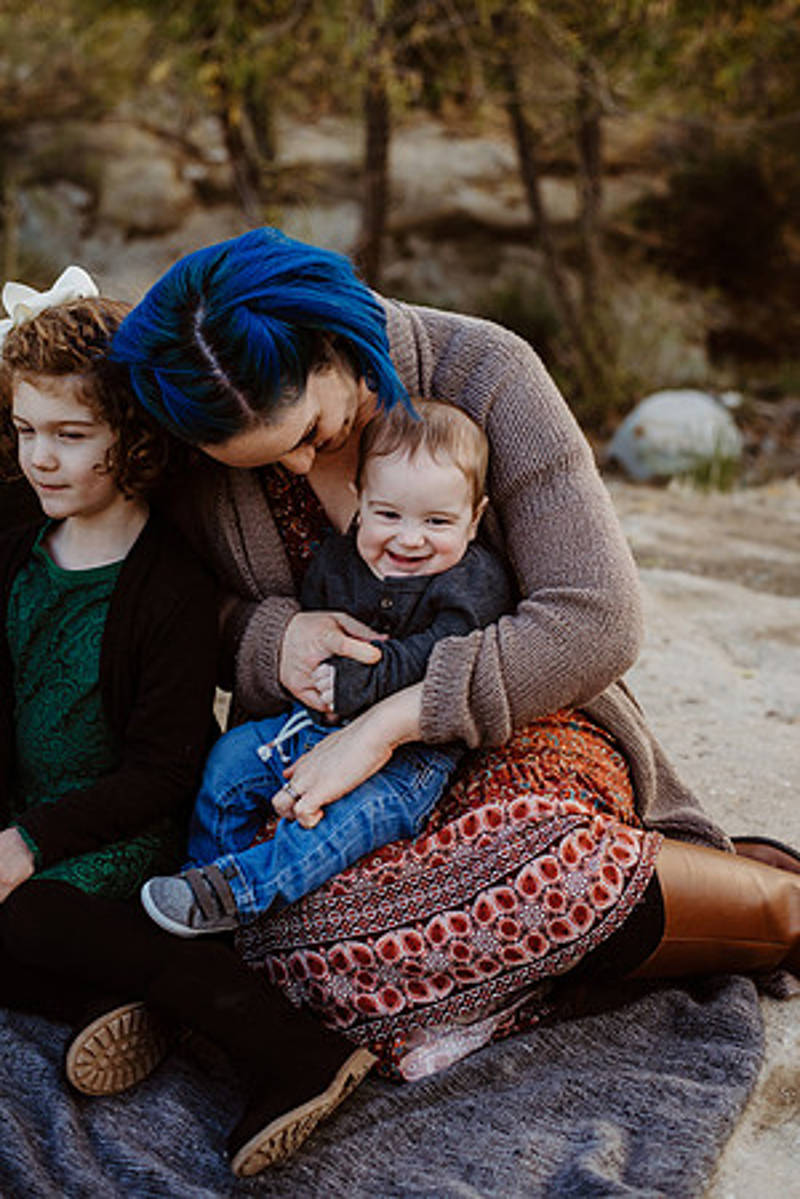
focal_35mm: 50
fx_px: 1667
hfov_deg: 27.0
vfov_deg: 39.6
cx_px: 400
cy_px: 600
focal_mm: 50
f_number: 3.2
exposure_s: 1/800
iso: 400
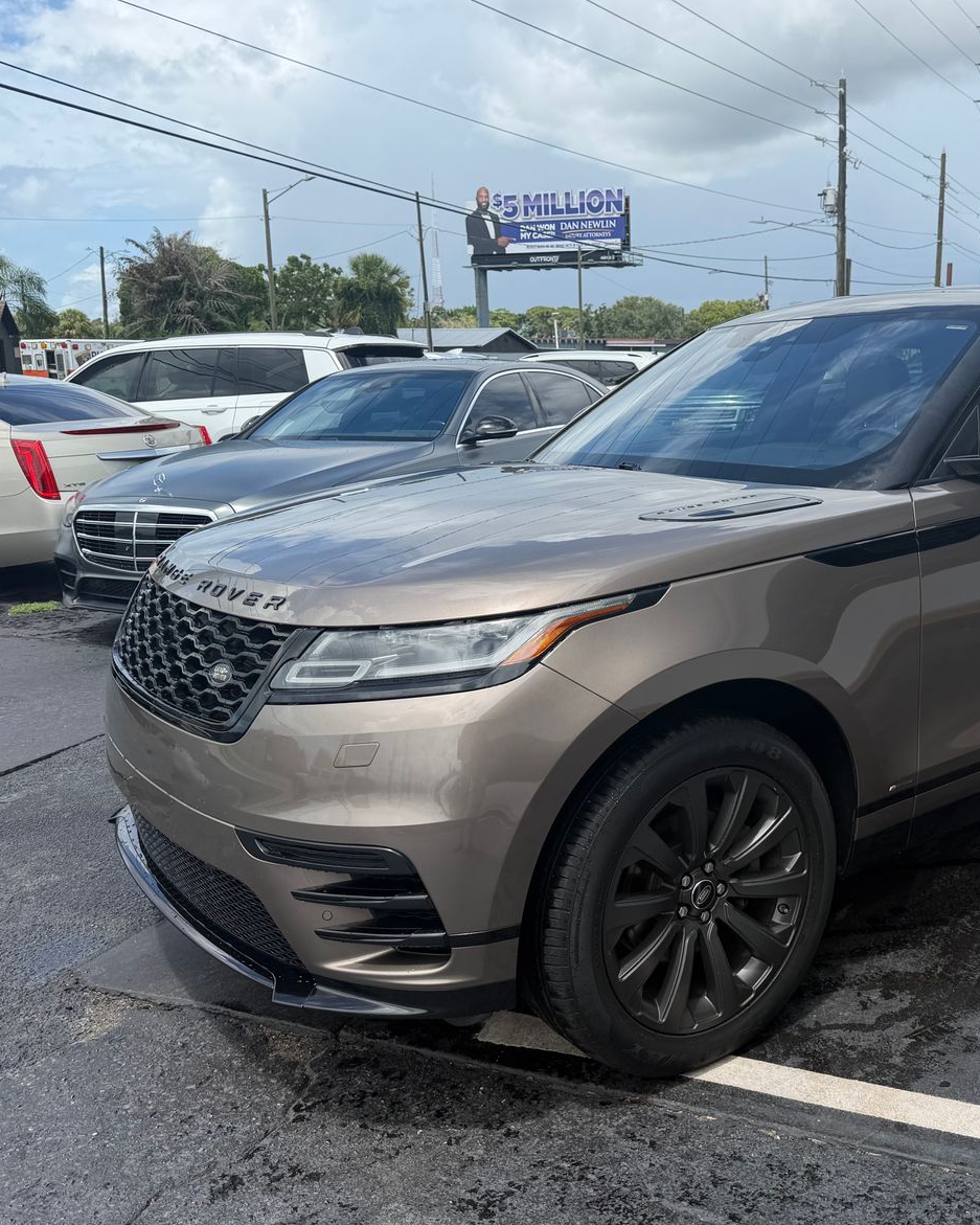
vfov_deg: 55.7
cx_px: 674
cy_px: 599
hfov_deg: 44.9
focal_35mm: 32
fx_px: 1160
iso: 80
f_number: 1.78
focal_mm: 6.76
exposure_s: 1/4405
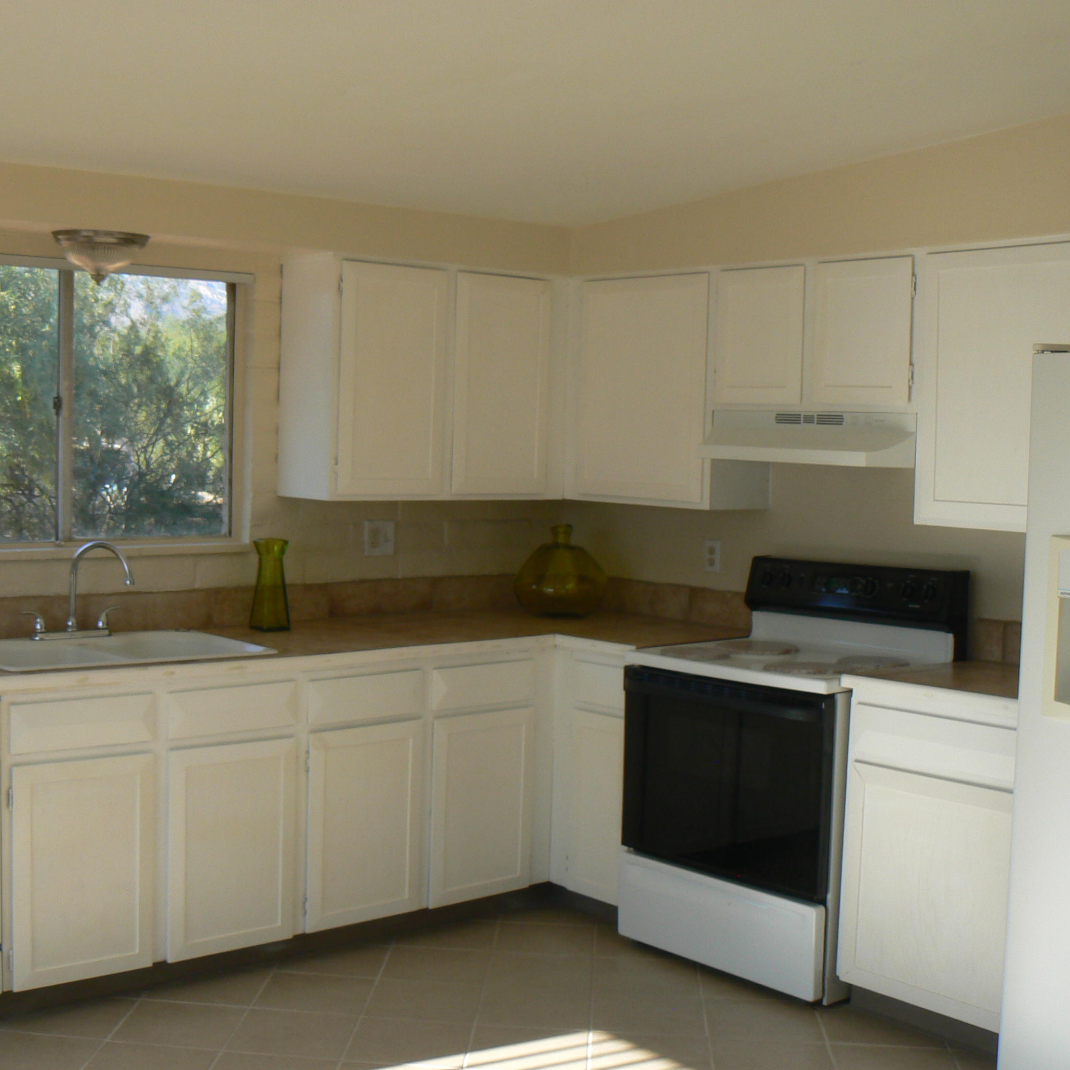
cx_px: 390
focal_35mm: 43
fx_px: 1504
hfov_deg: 38.9
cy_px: 528
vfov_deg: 39.2
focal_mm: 6
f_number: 5.6
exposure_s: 1/100
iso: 80
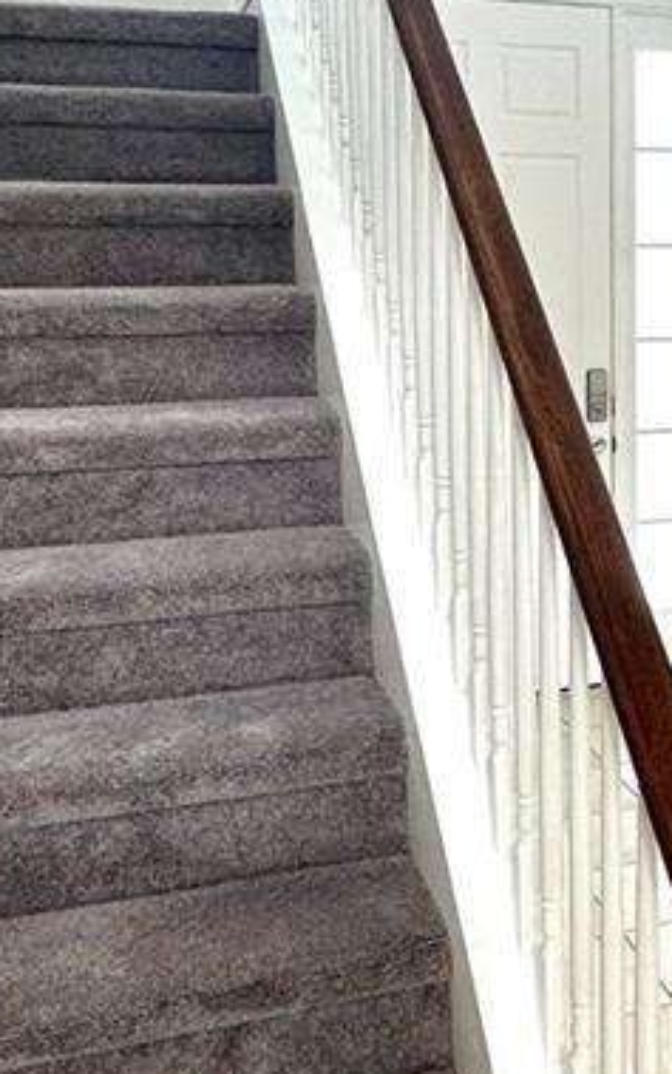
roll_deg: +0.4
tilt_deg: -8.7
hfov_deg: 26.1
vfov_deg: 42.5
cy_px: 456
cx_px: 661
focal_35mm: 47
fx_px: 1377
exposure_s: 1/120
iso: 125
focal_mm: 2.22
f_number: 2.2
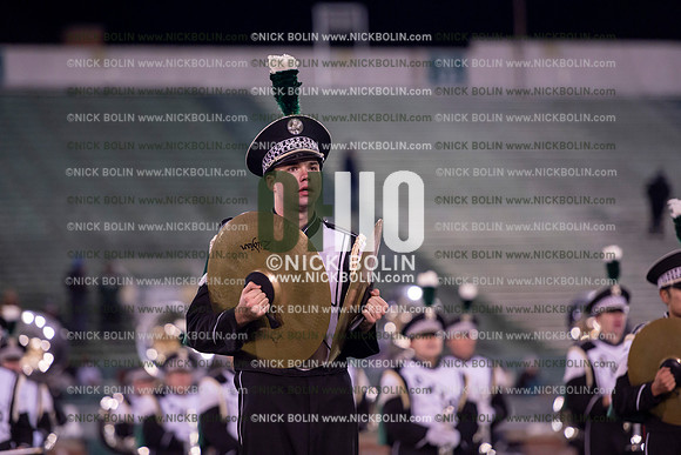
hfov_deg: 10.8
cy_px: 228
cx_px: 340
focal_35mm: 190
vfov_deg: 7.2
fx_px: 3595
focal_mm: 190
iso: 2500
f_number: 2.8
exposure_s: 1/1250
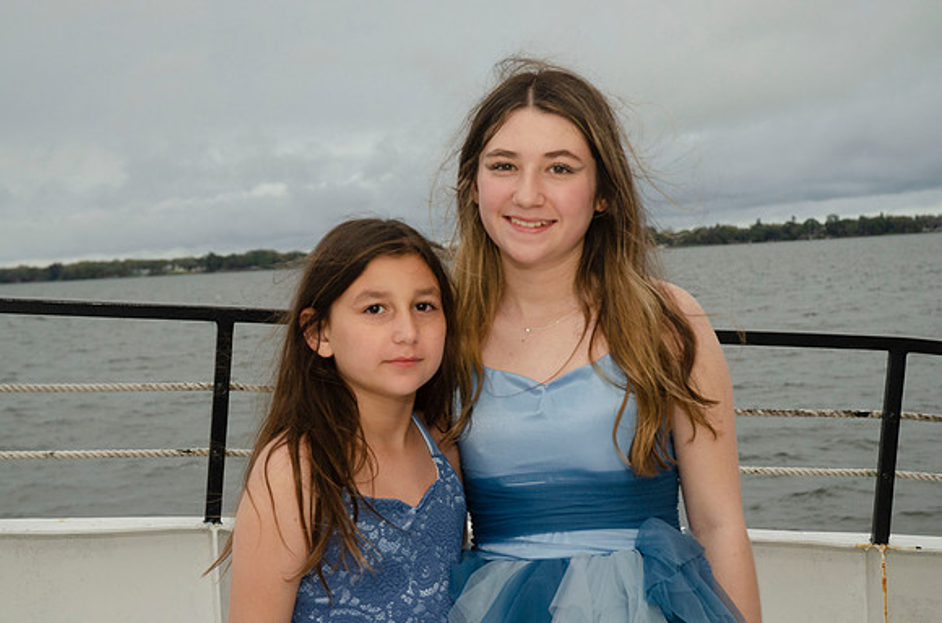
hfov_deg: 30.6
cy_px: 312
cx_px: 471
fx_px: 1723
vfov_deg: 20.5
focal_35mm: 66
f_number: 6.3
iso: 400
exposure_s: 1/250
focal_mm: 44
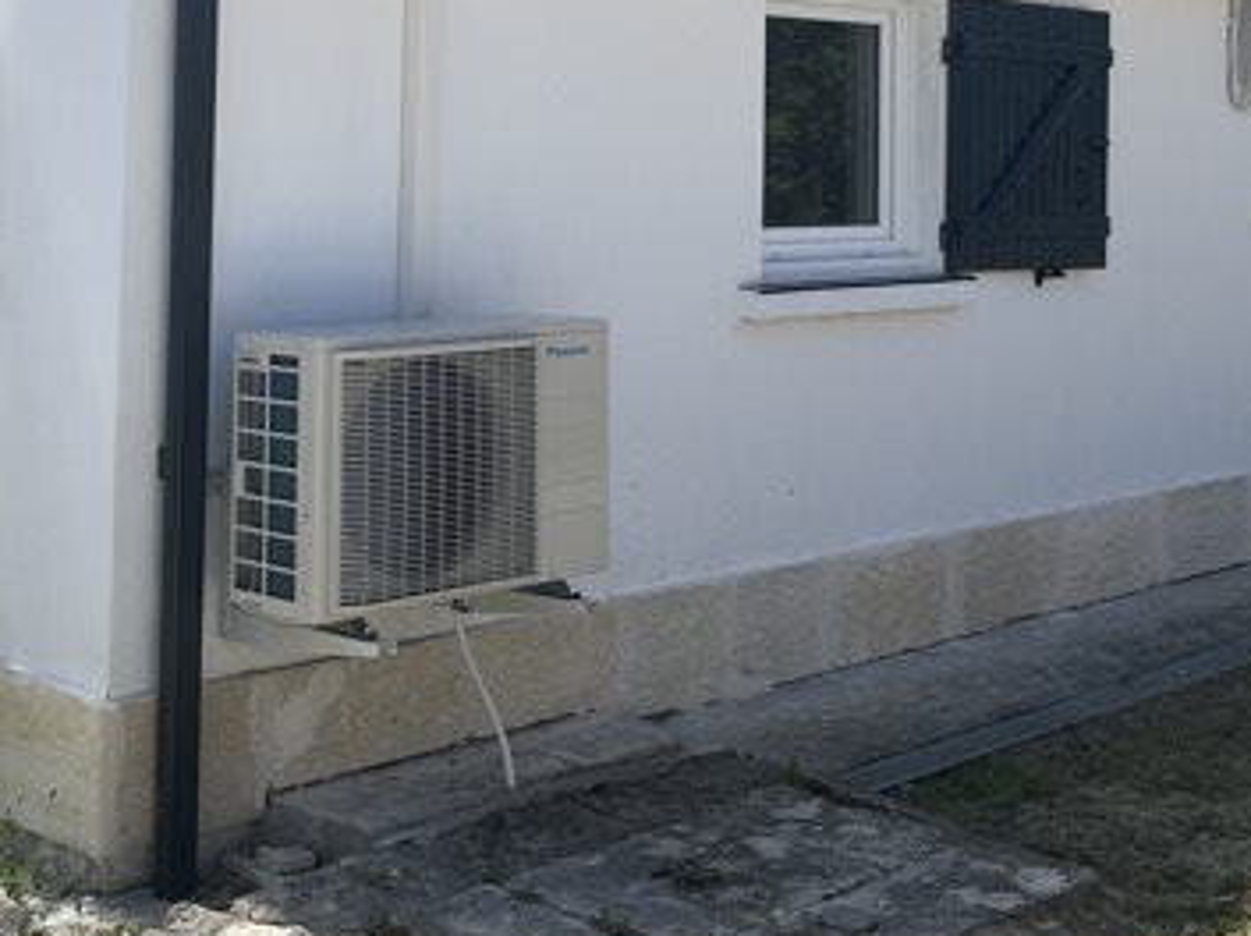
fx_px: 2130
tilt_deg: +2.9
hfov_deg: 32.7
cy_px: 60
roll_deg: -0.6
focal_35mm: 59
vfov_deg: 24.0
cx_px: 652
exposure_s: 1/3876
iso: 50
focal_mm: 5.1
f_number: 1.6
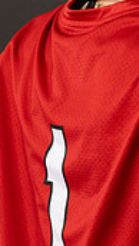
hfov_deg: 2.3
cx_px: 237
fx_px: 3525
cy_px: 59
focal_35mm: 539
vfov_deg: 4.0
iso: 160
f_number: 5.6
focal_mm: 99
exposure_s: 1/125
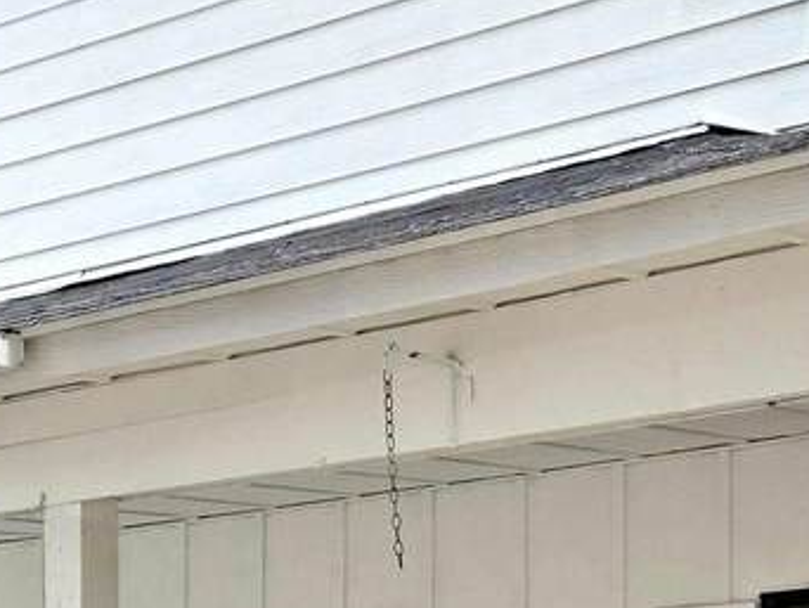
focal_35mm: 86
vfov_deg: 16.1
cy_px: 823
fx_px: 2011
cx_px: 383
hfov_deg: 22.7
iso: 80
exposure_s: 1/2921
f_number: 1.8
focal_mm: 5.4
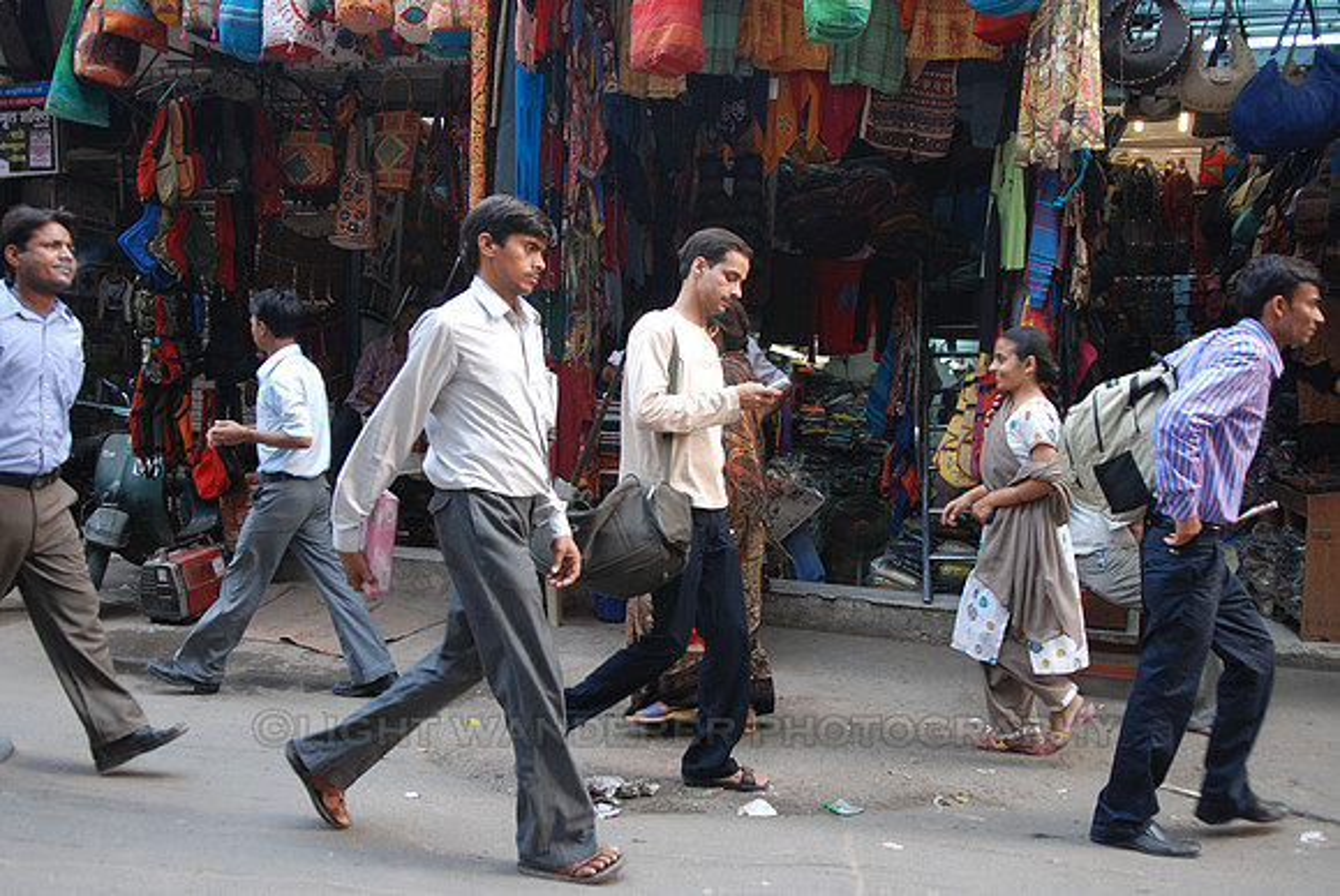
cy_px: 448
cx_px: 670
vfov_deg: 43.7
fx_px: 1118
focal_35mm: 30
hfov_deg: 61.9
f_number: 2.8
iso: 320
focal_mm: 20
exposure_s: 1/200
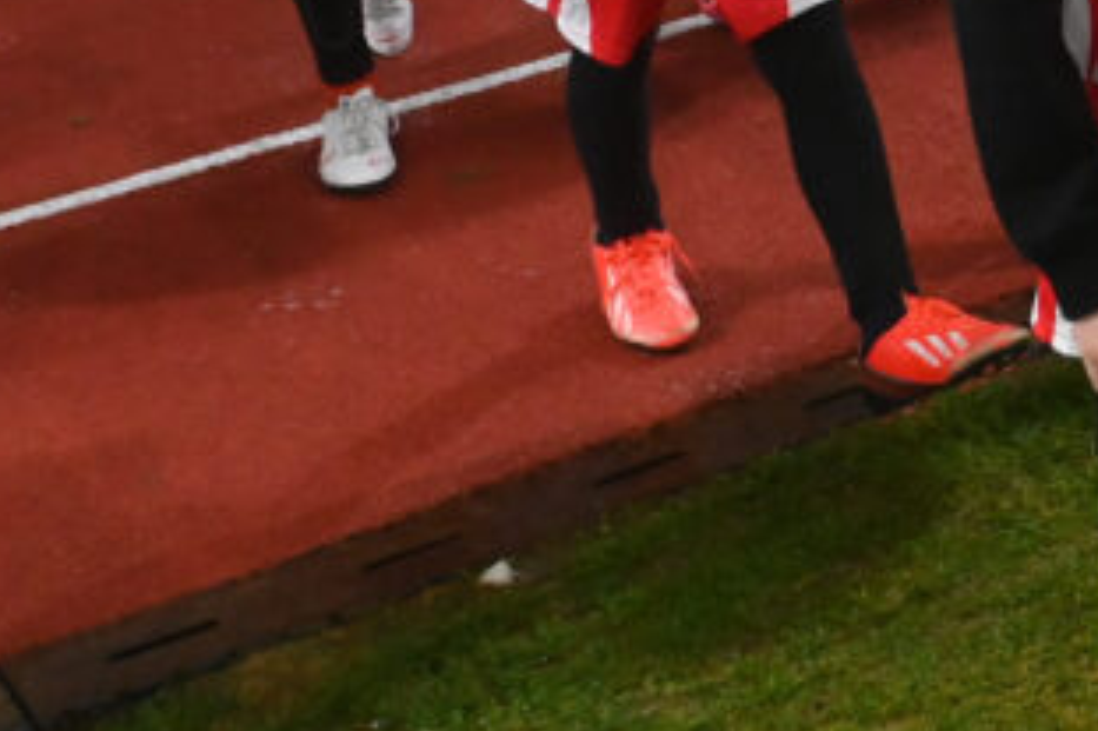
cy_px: -524
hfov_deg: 17.1
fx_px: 3292
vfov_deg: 11.8
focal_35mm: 108
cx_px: 1635
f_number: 4
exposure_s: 1/500
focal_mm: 24
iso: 4000
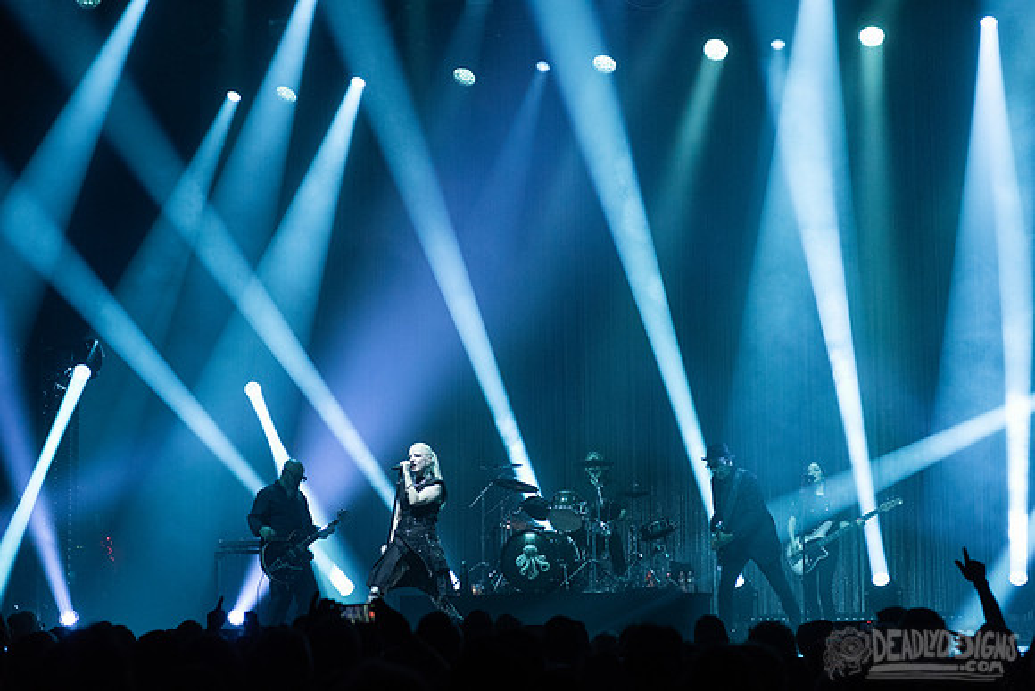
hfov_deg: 25.4
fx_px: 2296
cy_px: 336
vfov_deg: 17.1
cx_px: 518
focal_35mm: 80
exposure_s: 1/320
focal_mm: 70
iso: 2500
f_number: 3.2
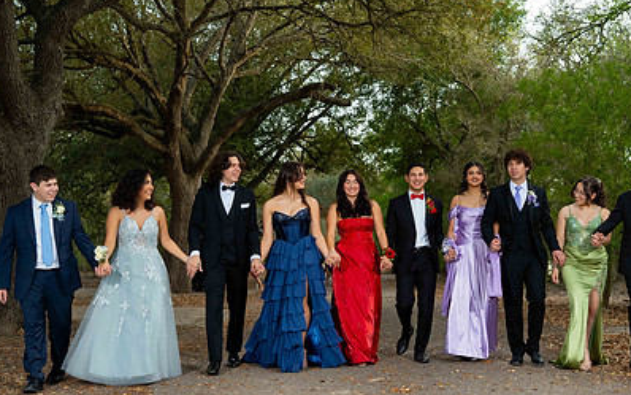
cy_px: 223
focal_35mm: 52
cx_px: 363
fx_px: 894
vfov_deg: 24.9
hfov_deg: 38.8
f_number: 3.2
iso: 250
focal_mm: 35
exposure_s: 1/200
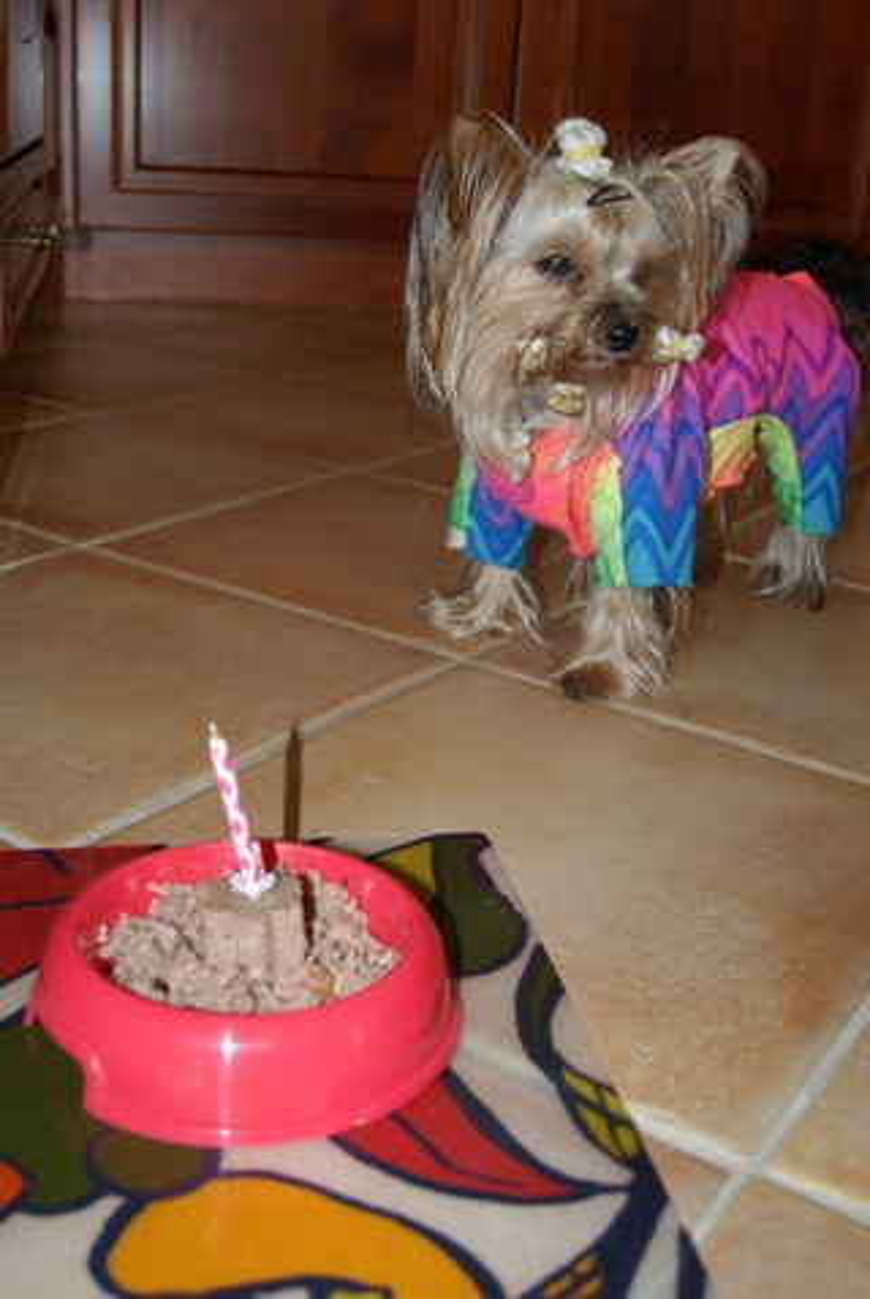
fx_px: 1518
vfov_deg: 46.3
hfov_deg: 32.0
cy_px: 650
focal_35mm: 42
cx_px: 435
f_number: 5.6
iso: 400
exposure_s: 1/60
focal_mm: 28
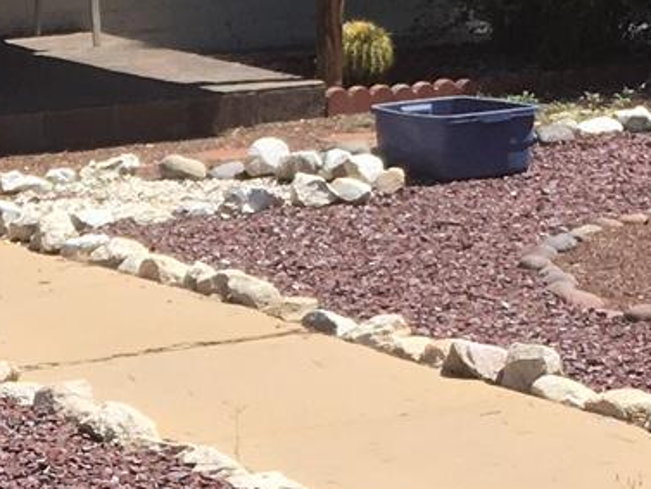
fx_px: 2916
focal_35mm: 155
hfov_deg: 12.2
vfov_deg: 9.4
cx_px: -294
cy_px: 655
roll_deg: +1.4
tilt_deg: -17.4
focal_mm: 4.15
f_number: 2.2
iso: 25
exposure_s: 1/2024
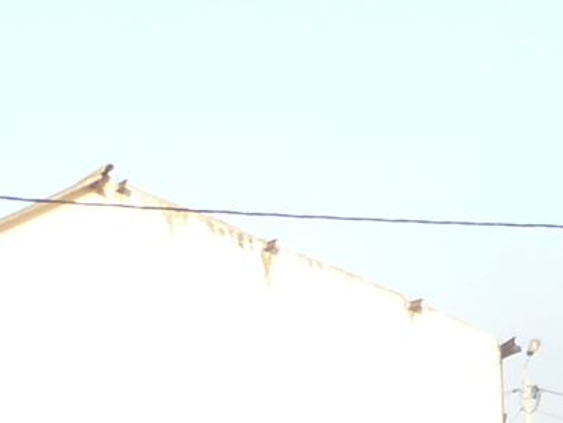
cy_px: 1038
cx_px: 197
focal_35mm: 179
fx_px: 2911
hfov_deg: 11.0
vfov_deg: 7.7
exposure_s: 1/320
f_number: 2.8
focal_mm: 5.8
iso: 100
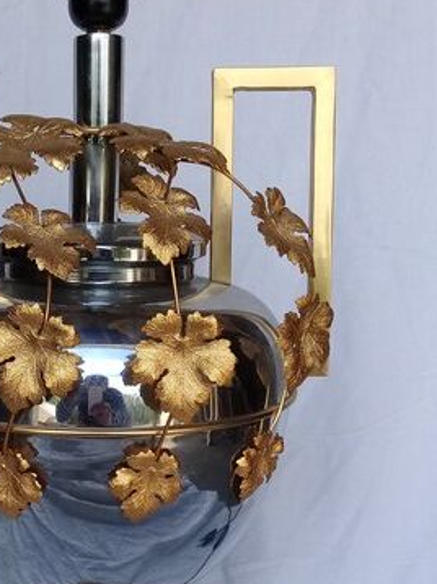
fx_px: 876
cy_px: 392
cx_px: 82
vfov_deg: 36.4
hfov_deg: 27.4
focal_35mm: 52
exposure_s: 1/427
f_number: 2.2
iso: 50
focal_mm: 3.3
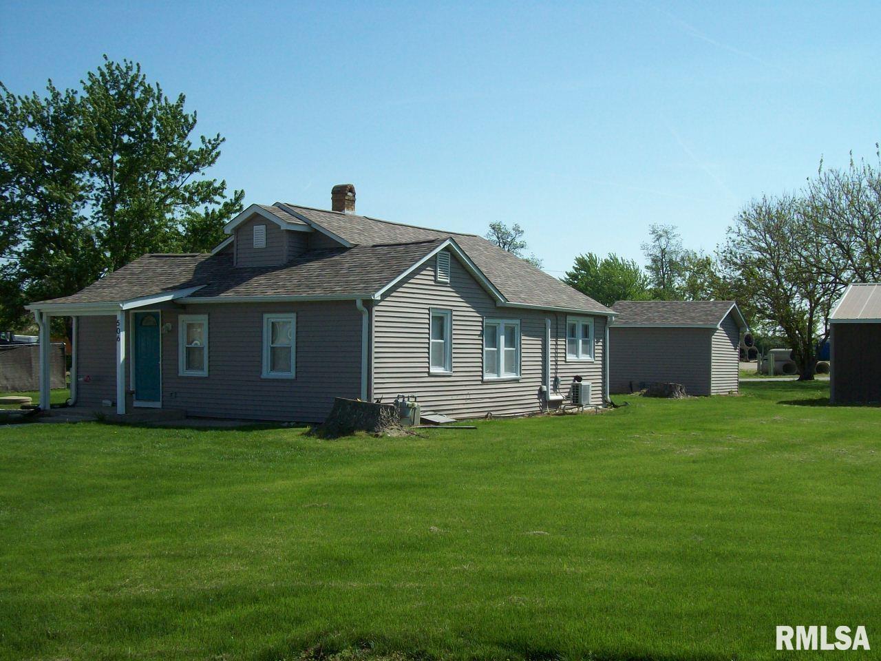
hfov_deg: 42.1
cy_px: 330
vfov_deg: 32.2
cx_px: 440
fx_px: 1145
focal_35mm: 45
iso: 80
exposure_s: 1/638
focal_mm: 7.6
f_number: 5.4
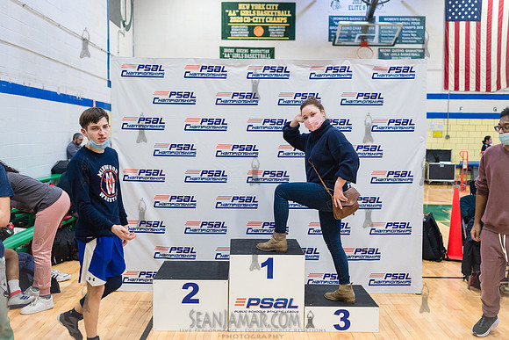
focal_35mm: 35
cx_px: 254
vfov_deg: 37.6
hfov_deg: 54.0
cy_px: 170
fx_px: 499
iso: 4000
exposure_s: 1/400
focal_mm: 35
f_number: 3.5
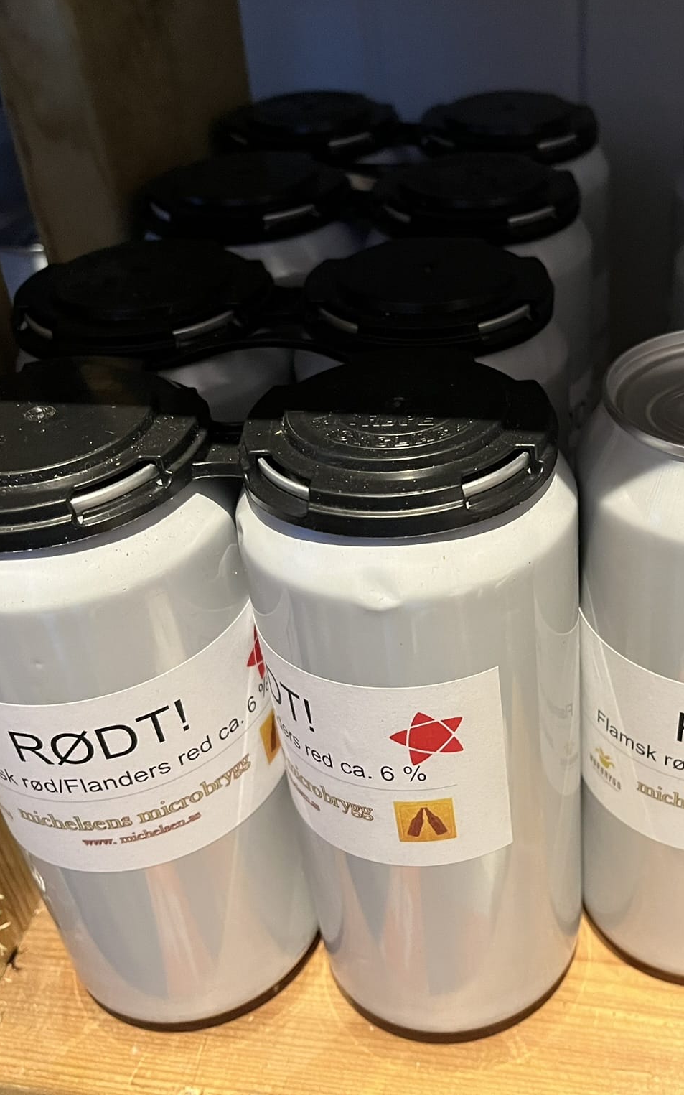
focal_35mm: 37
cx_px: 524
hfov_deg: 33.6
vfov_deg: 52.8
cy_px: 545
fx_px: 1104
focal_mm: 5.1
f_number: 1.6
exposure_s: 1/50
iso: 500
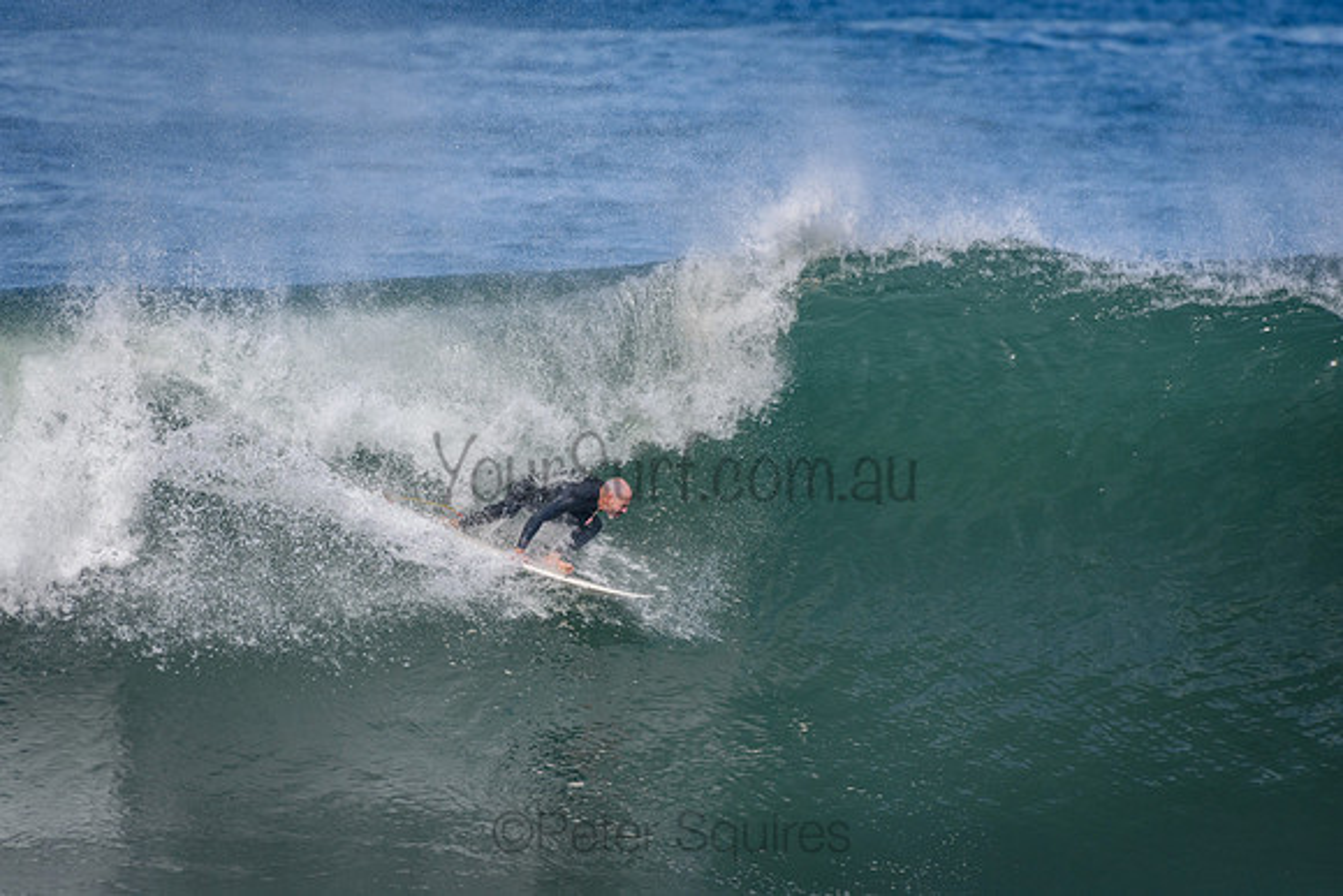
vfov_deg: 1.8
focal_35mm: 750
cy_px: 448
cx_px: 672
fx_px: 27984
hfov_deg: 2.7
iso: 400
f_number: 5.6
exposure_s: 1/2000
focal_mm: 500
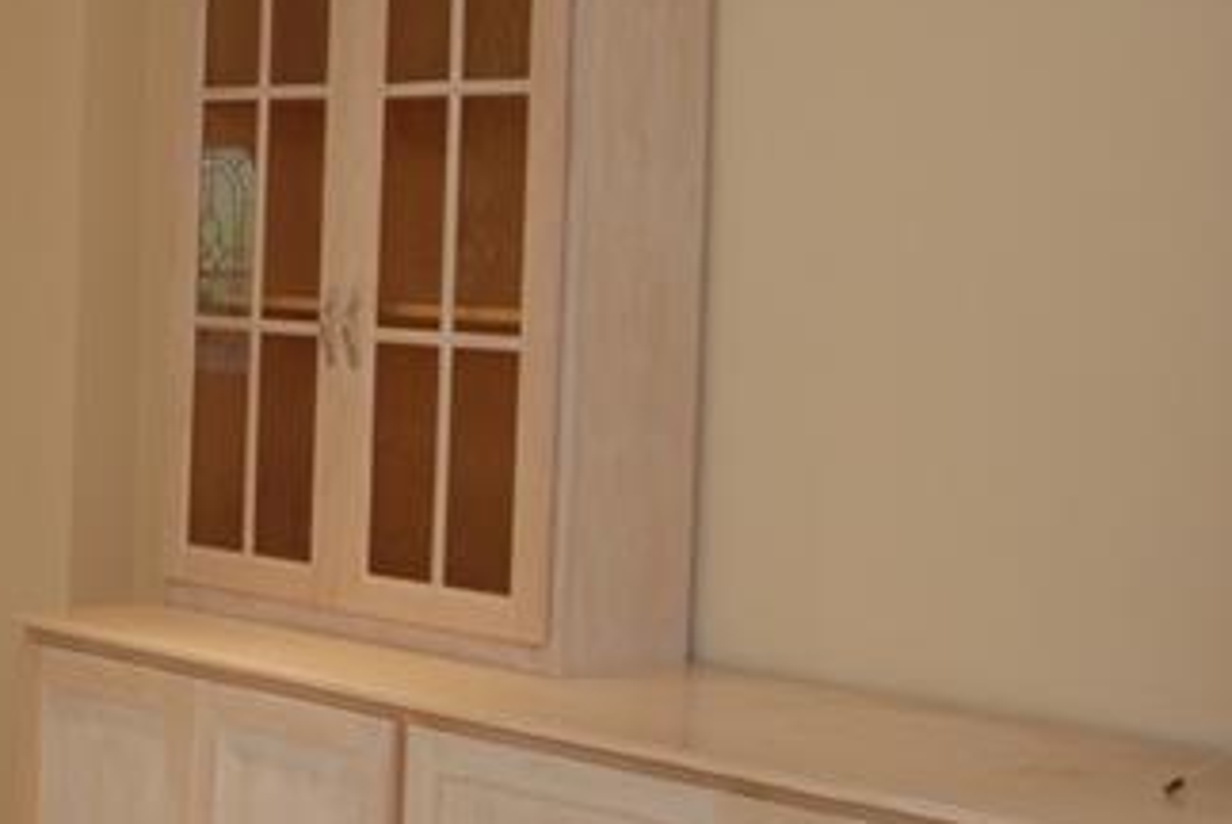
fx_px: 2603
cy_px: 307
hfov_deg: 24.7
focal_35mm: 76
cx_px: -141
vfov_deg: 18.0
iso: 400
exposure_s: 1/60
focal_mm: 16
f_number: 4
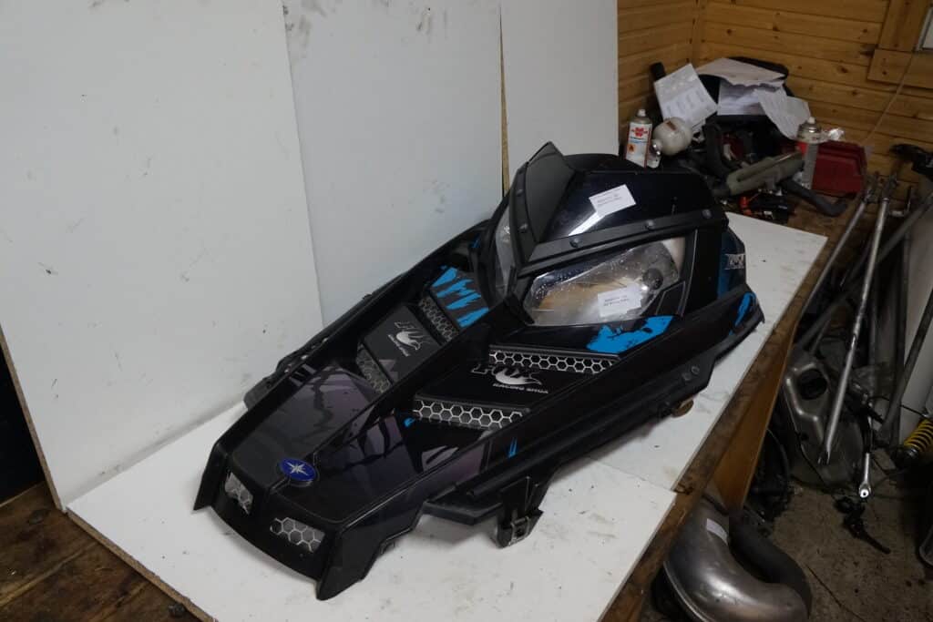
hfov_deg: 67.4
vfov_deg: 47.9
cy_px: 311
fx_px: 700
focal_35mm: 27
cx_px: 466
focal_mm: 18
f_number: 4
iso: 1600
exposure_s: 1/60
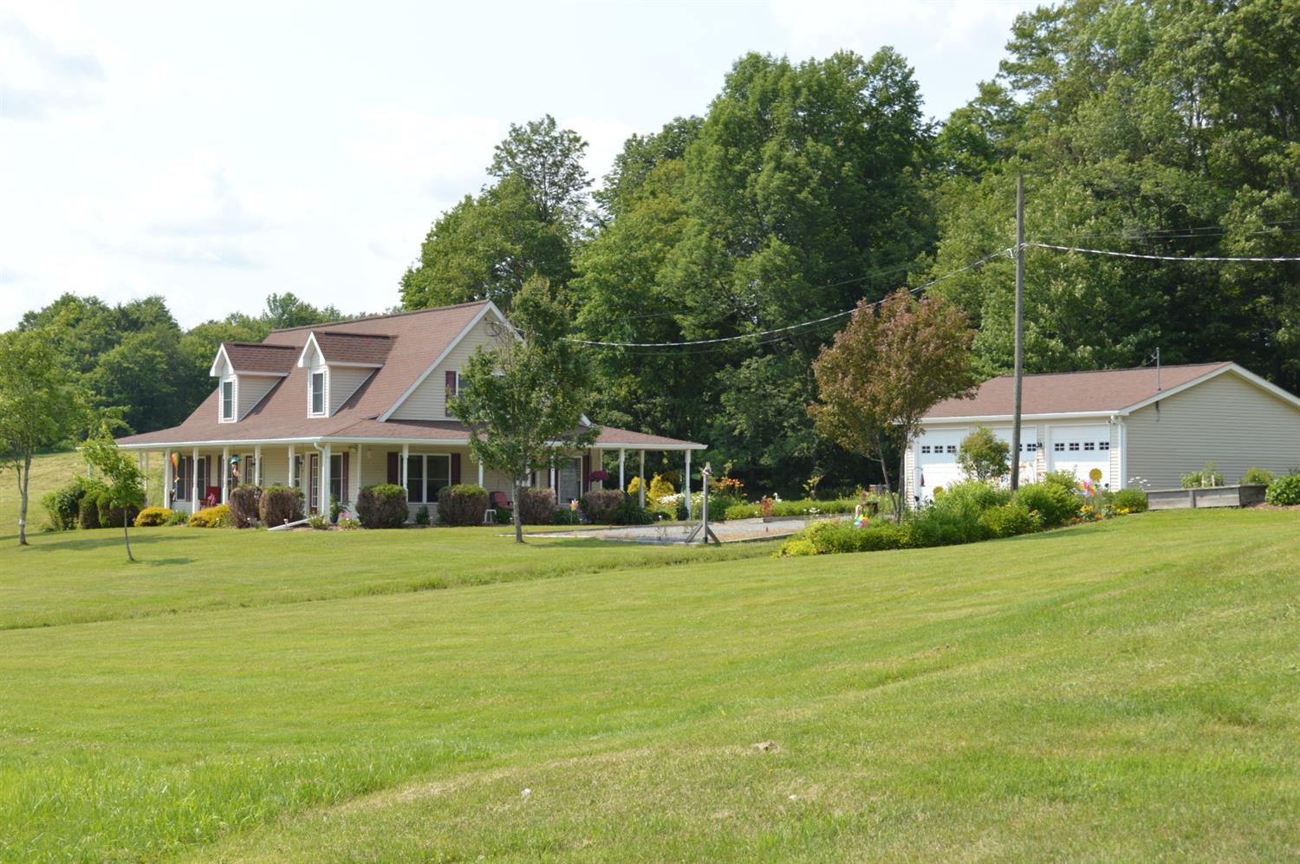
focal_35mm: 60
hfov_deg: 33.4
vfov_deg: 22.6
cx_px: 650
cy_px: 432
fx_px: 2164
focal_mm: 40
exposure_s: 1/200
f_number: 8
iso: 100
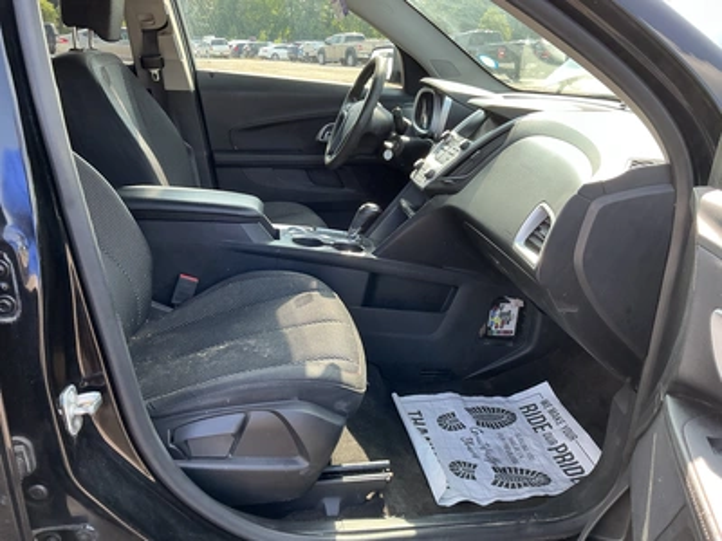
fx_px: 584
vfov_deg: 49.7
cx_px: 361
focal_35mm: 28
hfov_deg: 63.4
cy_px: 270
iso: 25
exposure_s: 1/122
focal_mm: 3
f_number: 1.8
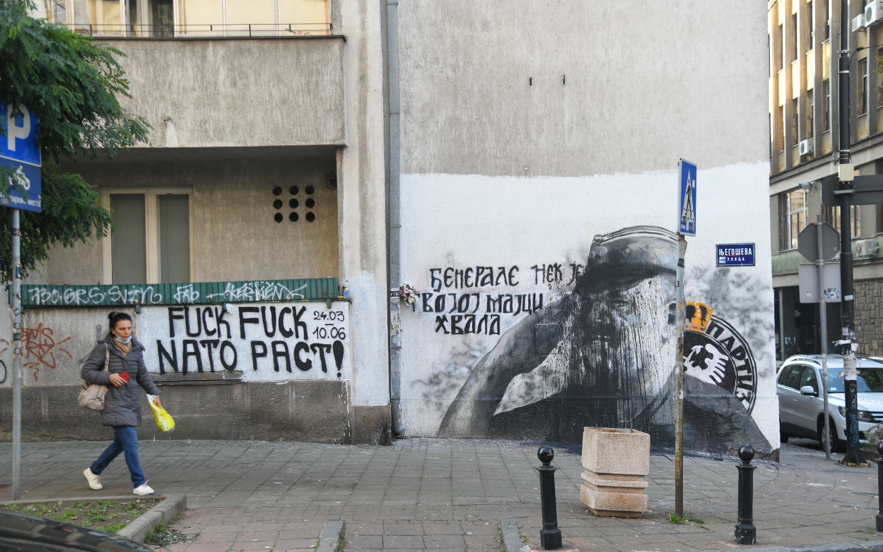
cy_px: 293
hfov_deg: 42.6
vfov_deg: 27.4
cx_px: 441
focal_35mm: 47
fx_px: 1131
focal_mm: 46
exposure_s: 1/320
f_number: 4
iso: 400
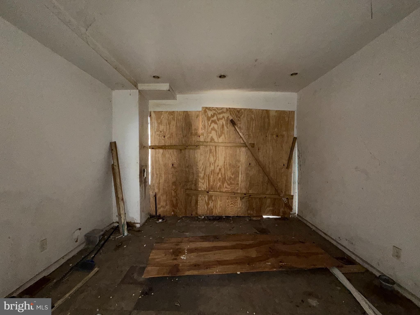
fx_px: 170
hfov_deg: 102.1
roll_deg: +0.4
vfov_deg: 85.7
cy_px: 158
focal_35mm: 14
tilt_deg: -0.9
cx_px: 210
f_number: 2.2
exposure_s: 1/34
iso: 500
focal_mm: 2.22
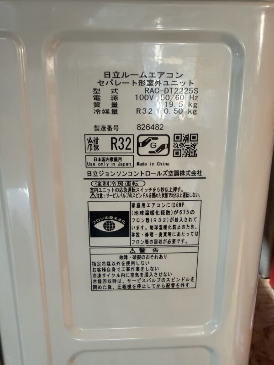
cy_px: 182
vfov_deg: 67.3
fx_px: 274
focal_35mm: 26
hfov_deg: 53.1
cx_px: 137
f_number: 2.2
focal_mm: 2.22
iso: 200
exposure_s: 1/100
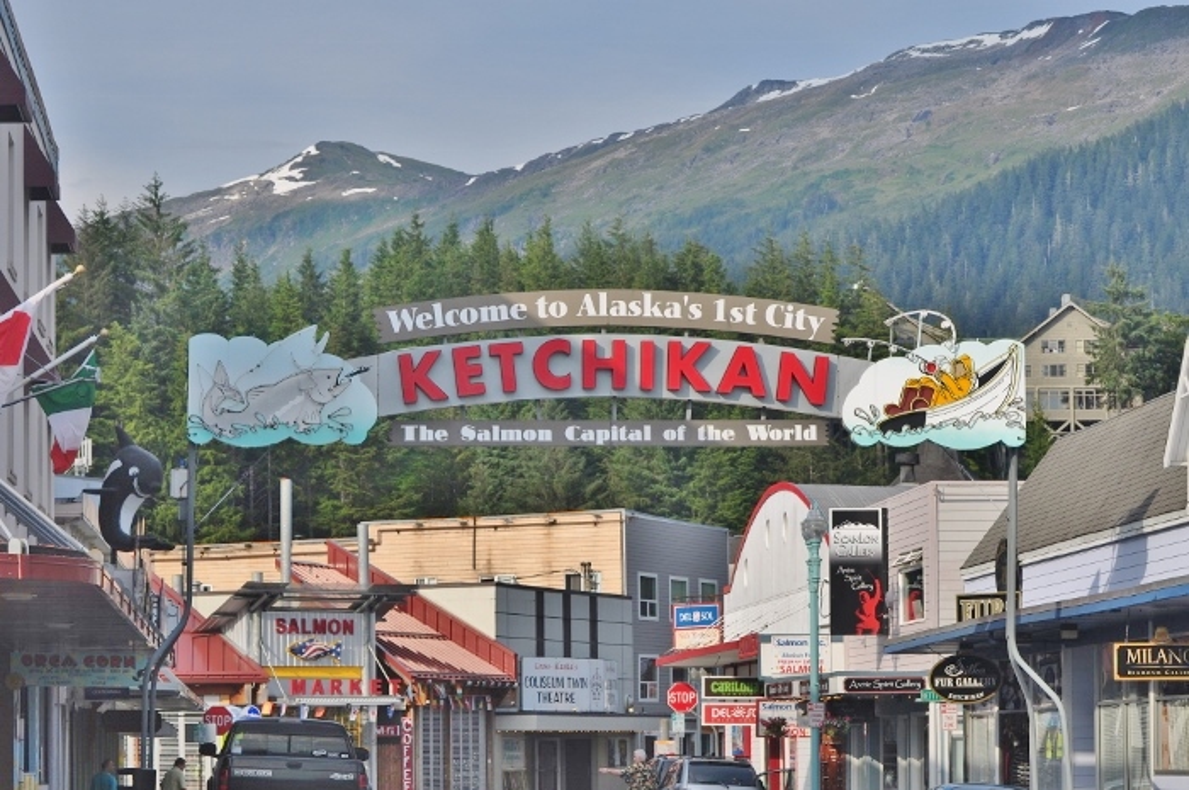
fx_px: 3464
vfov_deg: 13.0
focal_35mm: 105
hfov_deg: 19.5
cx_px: 594
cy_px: 395
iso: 200
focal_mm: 70
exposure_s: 1/200
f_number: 8
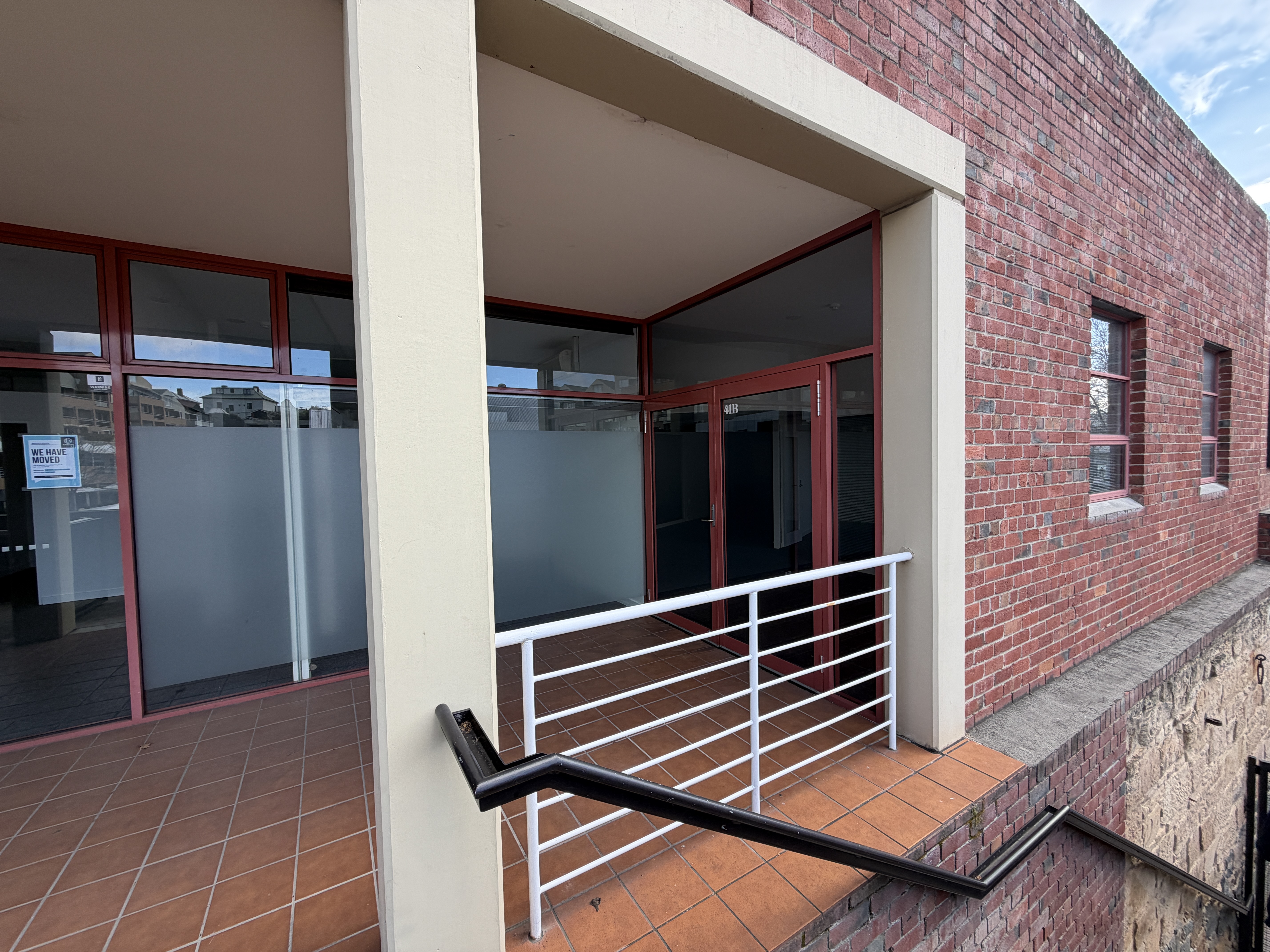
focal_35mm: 14
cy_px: 476
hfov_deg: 102.1
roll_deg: +0.7
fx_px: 514
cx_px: 635
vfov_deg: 85.7
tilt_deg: -2.4
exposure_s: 1/233
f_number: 2.2
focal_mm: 2.22
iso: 40
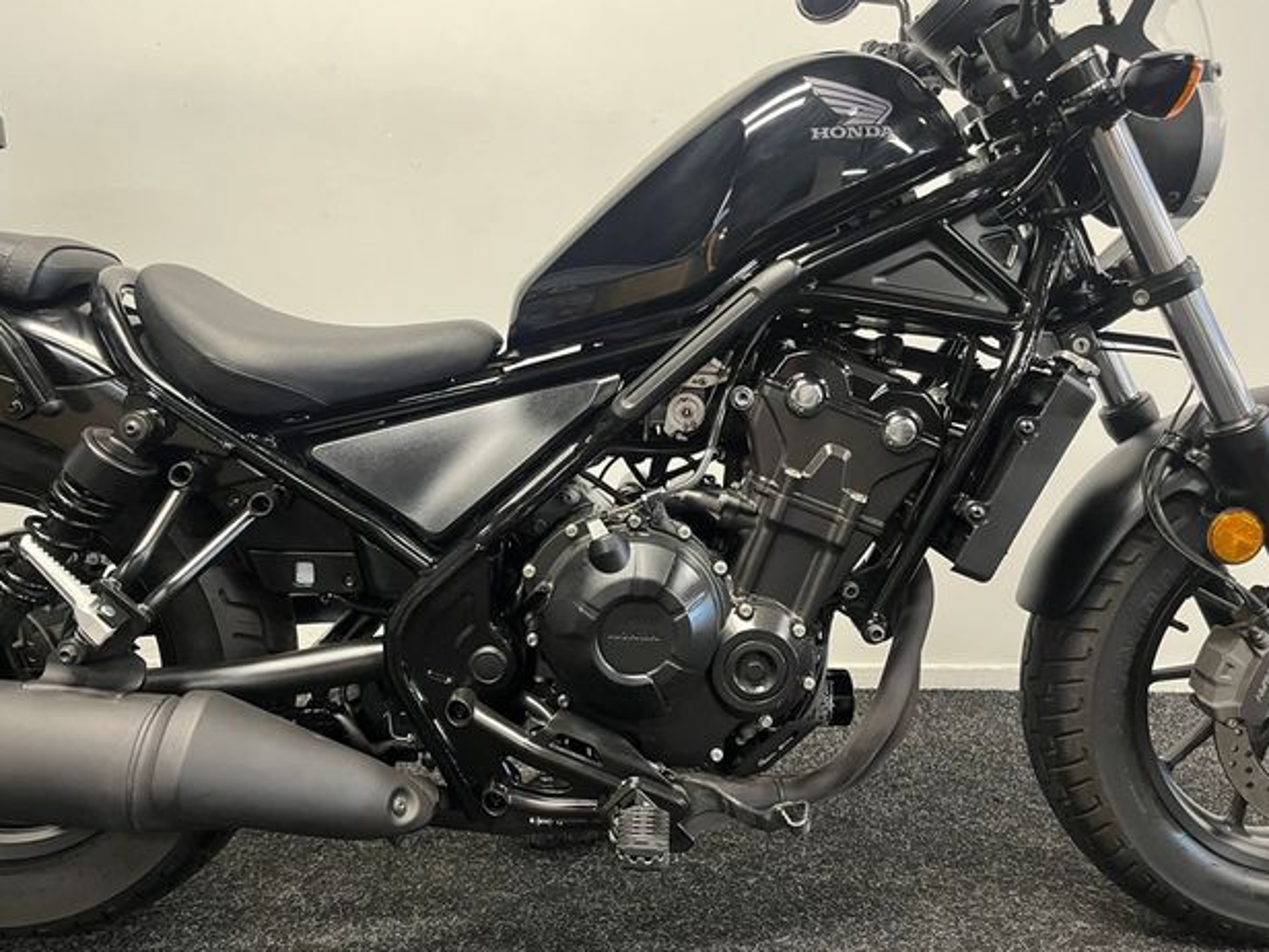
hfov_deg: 65.3
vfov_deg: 51.4
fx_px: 990
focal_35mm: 27
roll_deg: +0.2
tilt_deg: -11.0
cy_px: 470
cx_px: 622
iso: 250
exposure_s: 1/50
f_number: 1.6
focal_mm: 5.1
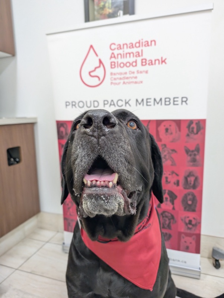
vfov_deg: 71.5
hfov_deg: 56.9
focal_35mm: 24
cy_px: 149
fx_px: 207
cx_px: 112
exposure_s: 1/120
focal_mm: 6.9
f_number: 1.68
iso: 451
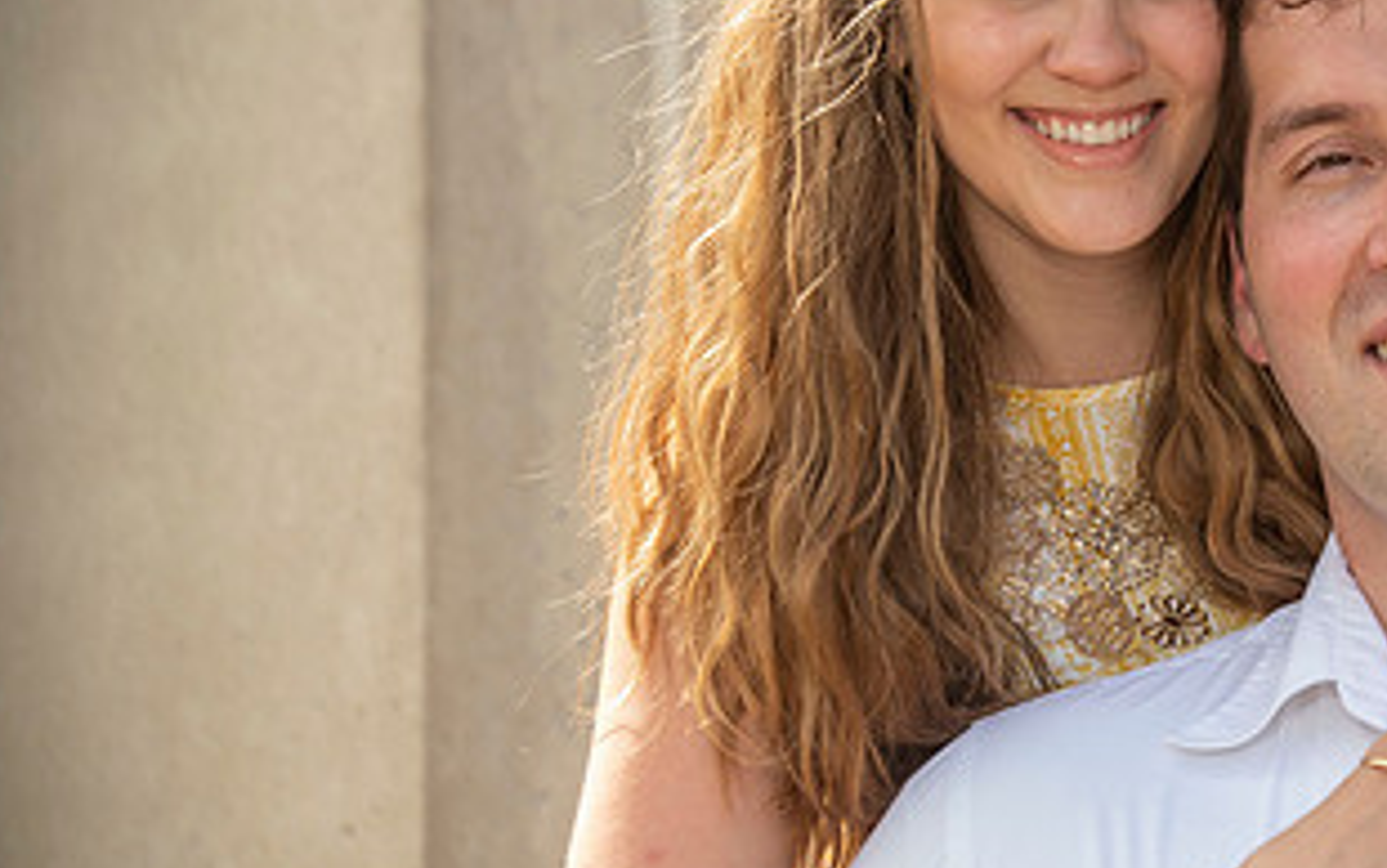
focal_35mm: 248
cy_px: 394
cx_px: 1266
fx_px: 9378
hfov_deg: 8.4
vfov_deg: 5.3
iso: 250
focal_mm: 130
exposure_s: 1/250
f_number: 6.3
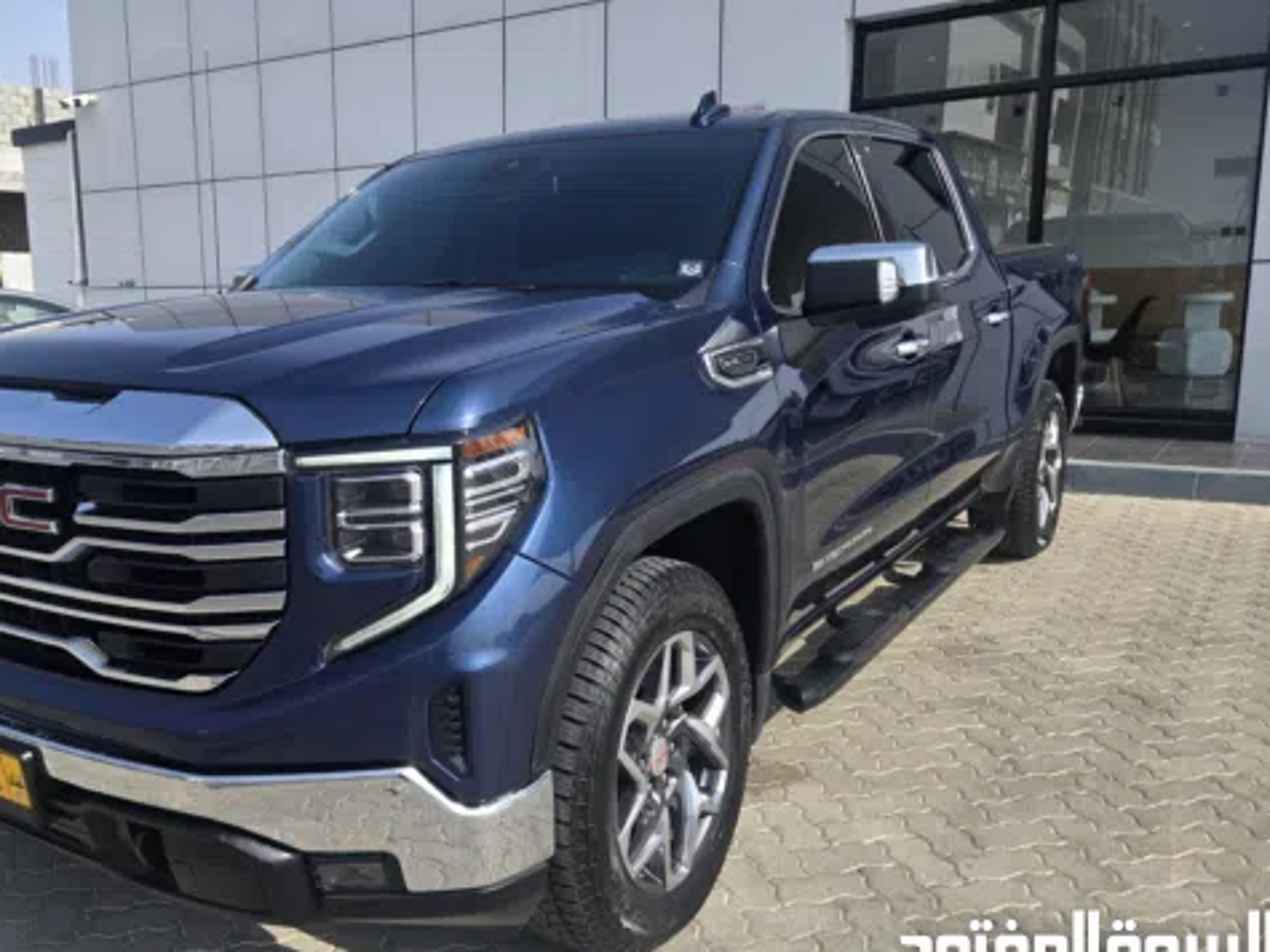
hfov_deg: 57.7
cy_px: 524
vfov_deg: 45.4
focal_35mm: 31
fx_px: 1137
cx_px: 487
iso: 50
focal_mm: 5.4
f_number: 1.8
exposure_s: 1/2921
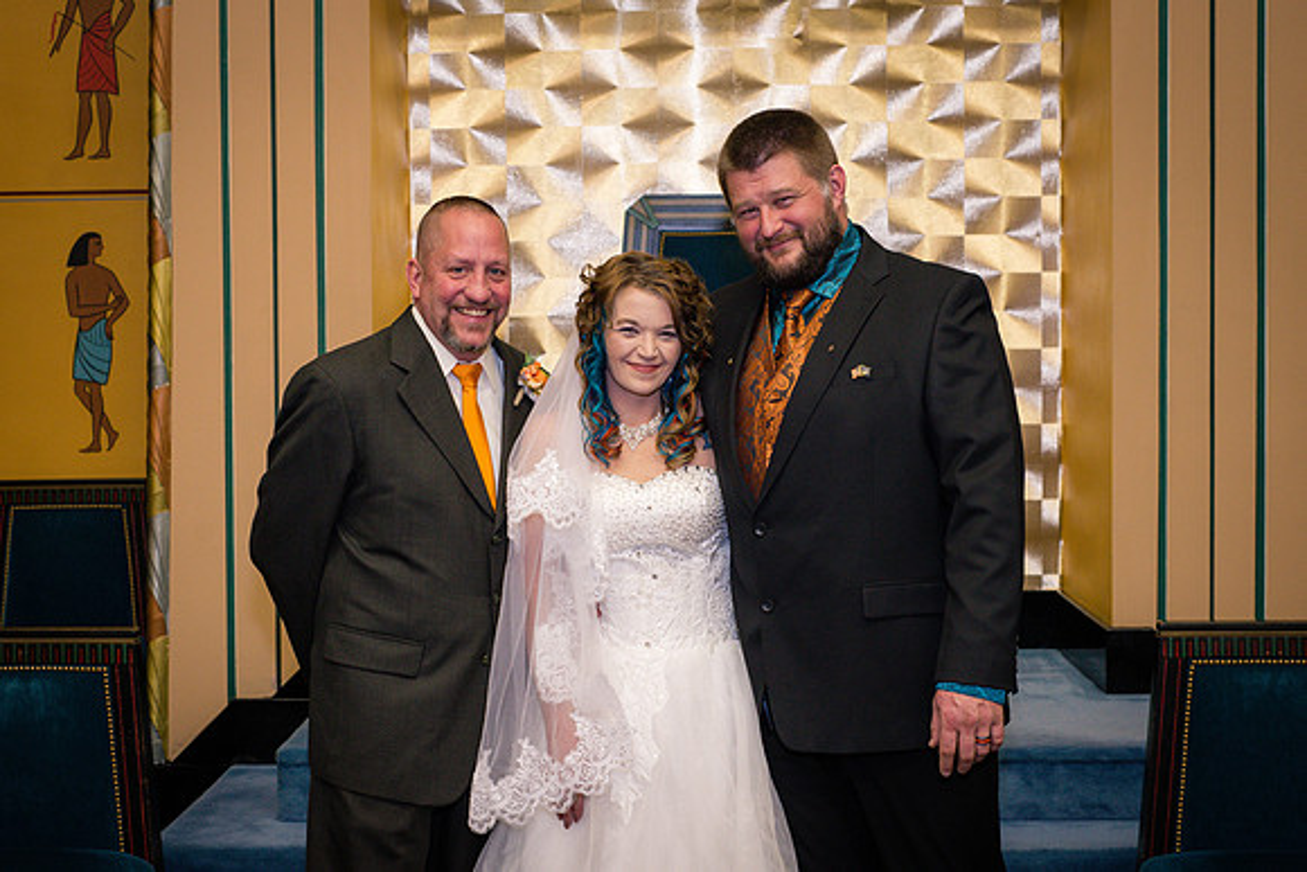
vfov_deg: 25.1
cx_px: 629
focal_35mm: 54
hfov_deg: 36.9
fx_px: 1961
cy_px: 433
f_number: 5
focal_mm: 50
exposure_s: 1/125
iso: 800
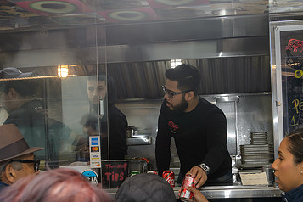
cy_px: 146
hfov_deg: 38.0
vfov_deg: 25.7
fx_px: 438
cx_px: 182
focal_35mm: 52
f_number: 4
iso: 800
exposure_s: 1/200
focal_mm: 32
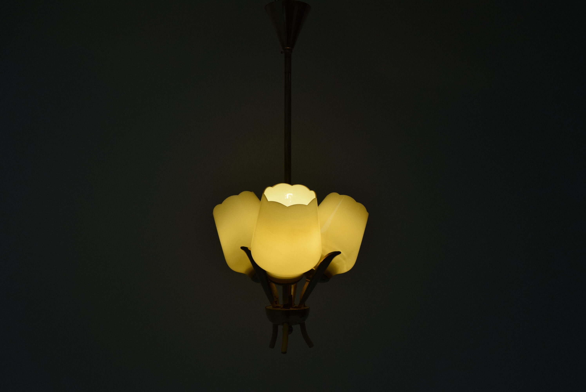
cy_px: 196
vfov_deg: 36.9
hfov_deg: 53.1
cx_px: 293
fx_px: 586
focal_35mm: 36
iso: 1600
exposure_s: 1/400
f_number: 10
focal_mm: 24
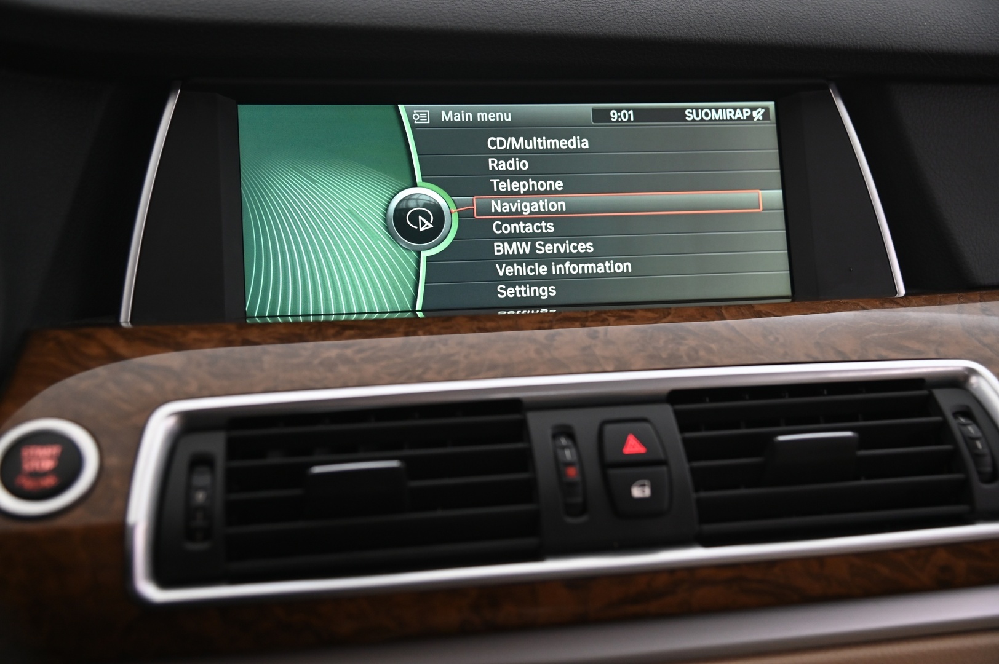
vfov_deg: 30.5
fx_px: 1220
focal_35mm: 44
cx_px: 500
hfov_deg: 44.5
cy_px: 332
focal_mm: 44
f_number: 4
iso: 2000
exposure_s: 1/25
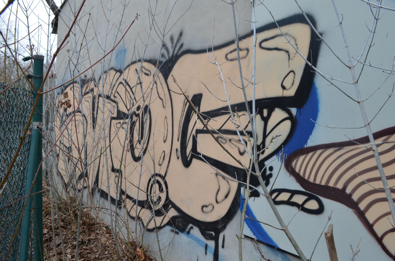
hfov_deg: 67.5
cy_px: 130
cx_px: 198
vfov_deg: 47.7
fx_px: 296
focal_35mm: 27
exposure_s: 1/60
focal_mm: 18
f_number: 10
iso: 400
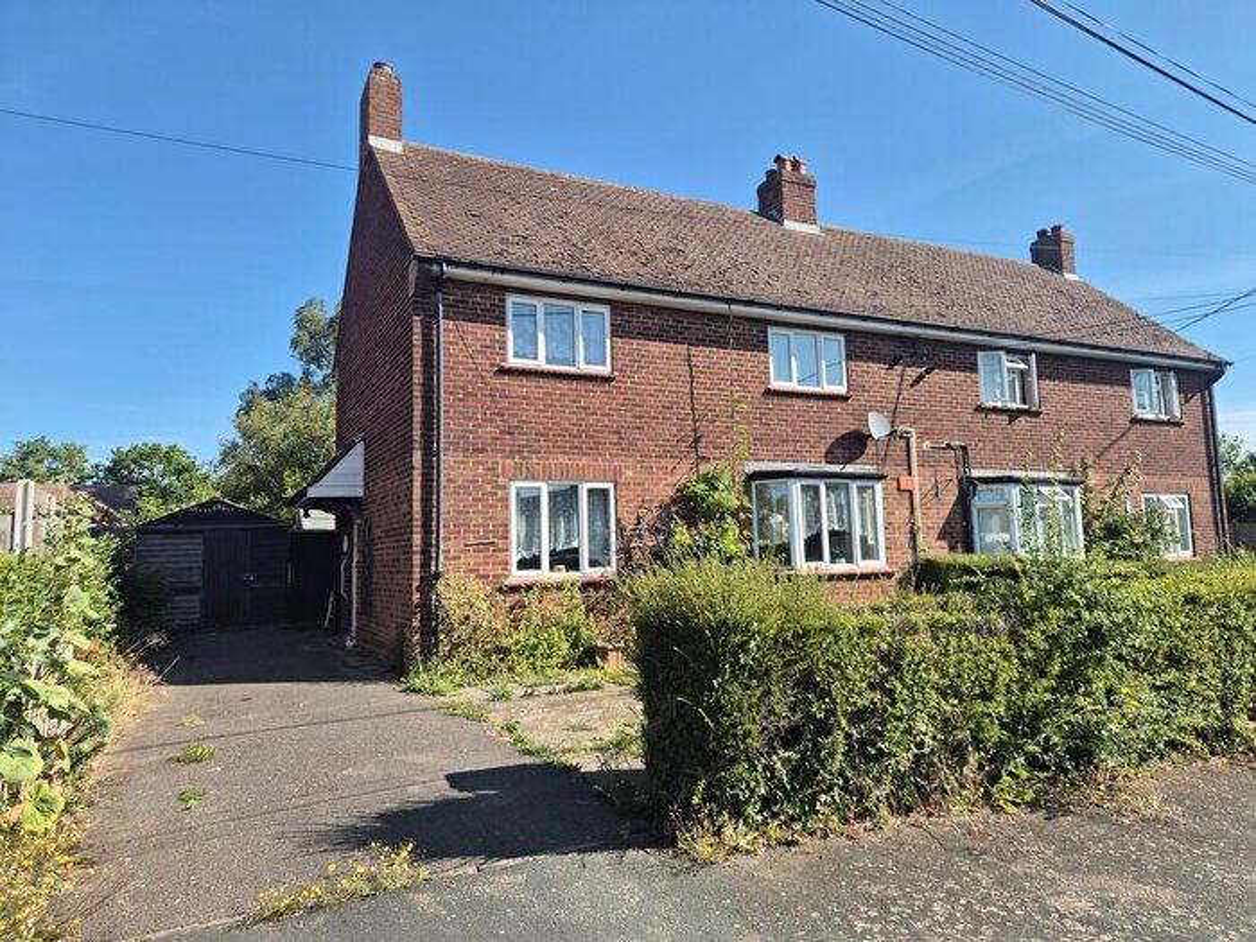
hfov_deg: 73.9
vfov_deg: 58.9
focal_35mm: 23
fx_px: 835
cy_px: 471
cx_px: 628
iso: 25
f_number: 1.8
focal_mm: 5.4
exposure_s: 1/1096
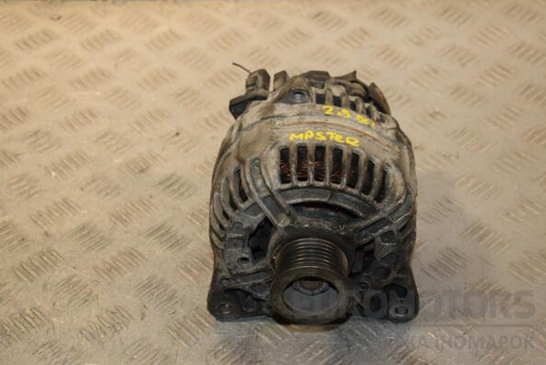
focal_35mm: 73
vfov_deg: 18.7
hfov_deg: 27.7
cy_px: 181
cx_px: 276
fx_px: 1107
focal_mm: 48
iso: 800
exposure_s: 1/200
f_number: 6.3
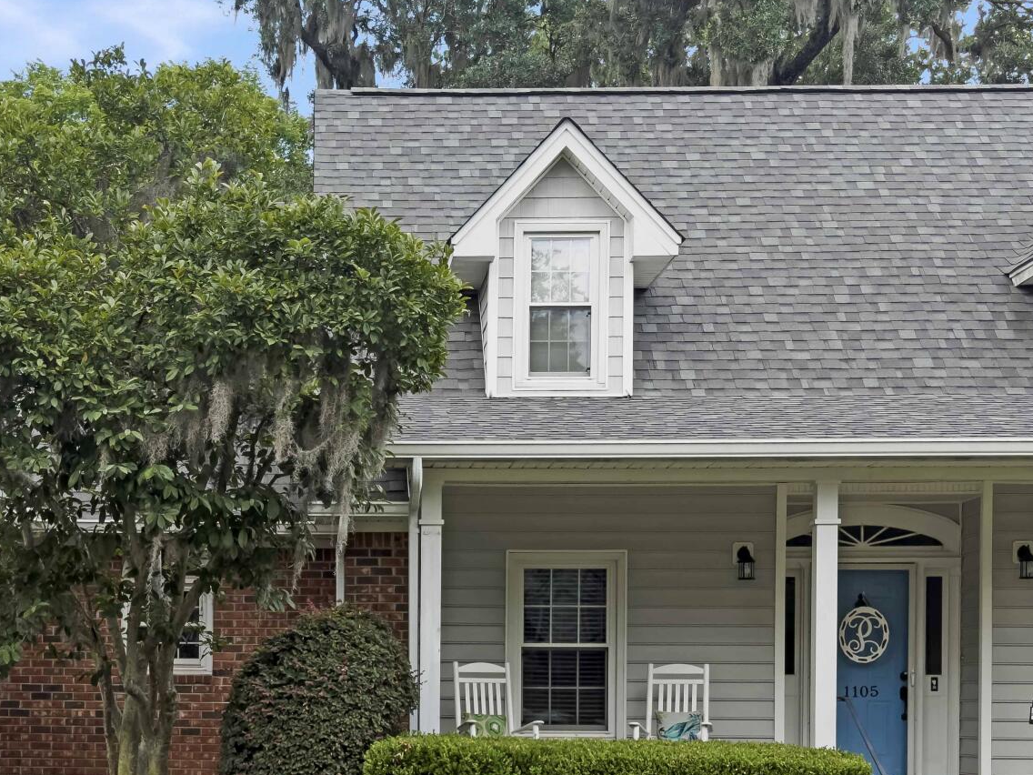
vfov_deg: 21.8
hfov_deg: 29.0
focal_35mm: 66
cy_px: 690
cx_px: 281
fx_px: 1970
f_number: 1.8
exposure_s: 1/950
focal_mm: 6.76
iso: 64
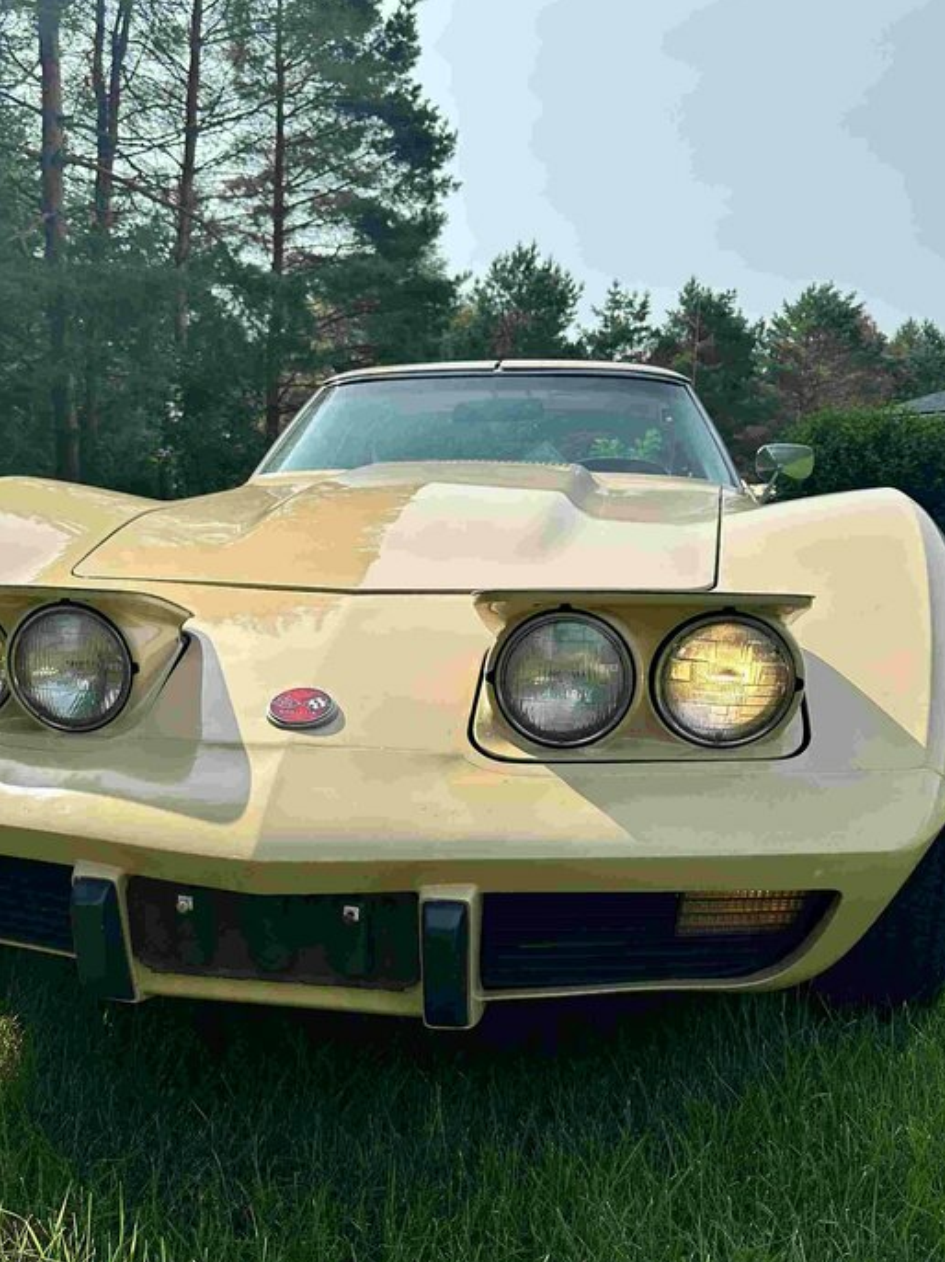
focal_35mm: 35
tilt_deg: -10.0
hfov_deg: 40.4
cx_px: 364
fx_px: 1275
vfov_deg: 52.2
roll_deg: -1.6
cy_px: 765
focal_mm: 6.86
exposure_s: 1/4184
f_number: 1.78
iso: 80
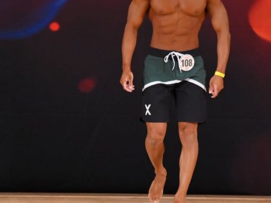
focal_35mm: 485
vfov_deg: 3.1
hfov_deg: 4.1
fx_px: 3797
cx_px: 174
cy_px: 71
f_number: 5.6
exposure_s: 1/400
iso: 3200
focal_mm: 170
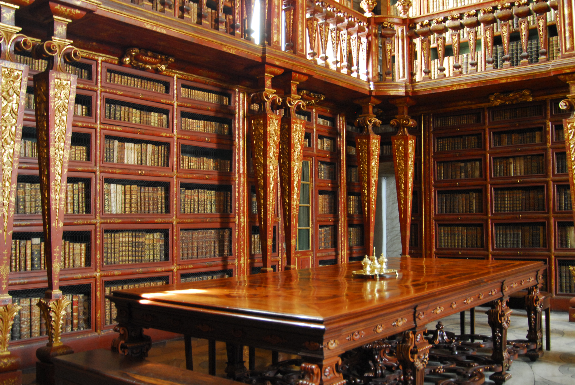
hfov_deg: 53.1
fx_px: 576
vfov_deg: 37.0
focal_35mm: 36
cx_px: 288
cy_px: 192
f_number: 4
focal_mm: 24
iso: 500
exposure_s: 1/4
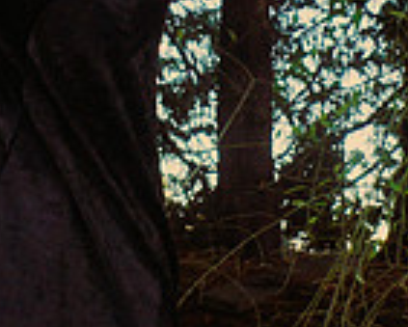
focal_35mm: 108
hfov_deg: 17.5
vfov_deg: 14.0
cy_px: -9
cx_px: 41
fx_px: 1305
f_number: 5.6
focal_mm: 24
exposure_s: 1/80
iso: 400
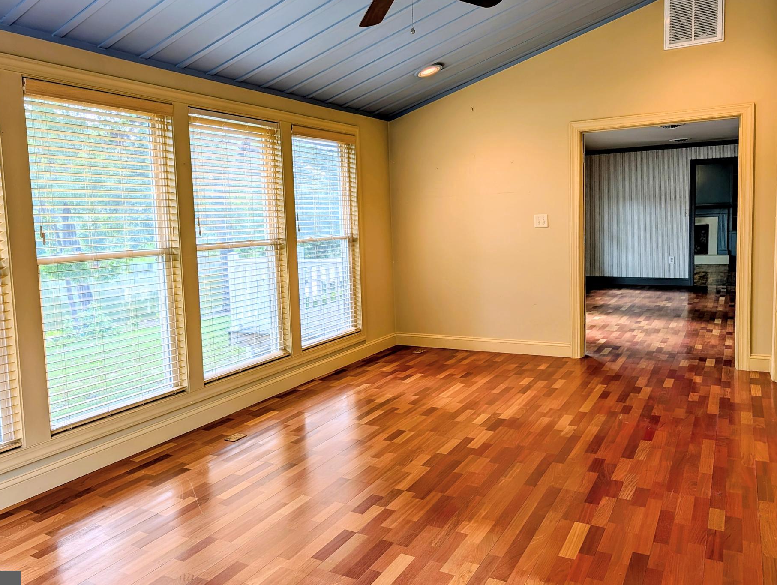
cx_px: 351
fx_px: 607
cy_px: 277
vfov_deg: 51.4
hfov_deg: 65.1
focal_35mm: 27
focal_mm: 6.9
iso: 20
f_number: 1.68
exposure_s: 1/233
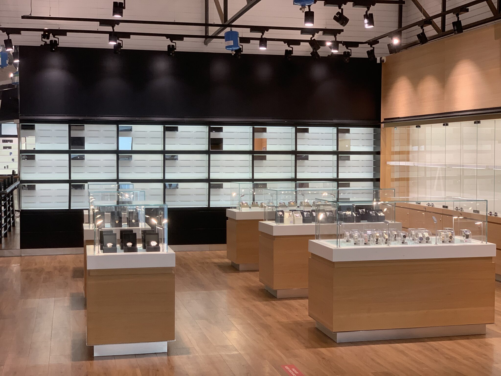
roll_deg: +0.3
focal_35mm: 52
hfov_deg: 36.8
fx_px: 753
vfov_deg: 28.0
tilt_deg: -1.1
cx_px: 250
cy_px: 188
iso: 64
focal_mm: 6
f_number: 2.4
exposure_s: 1/100
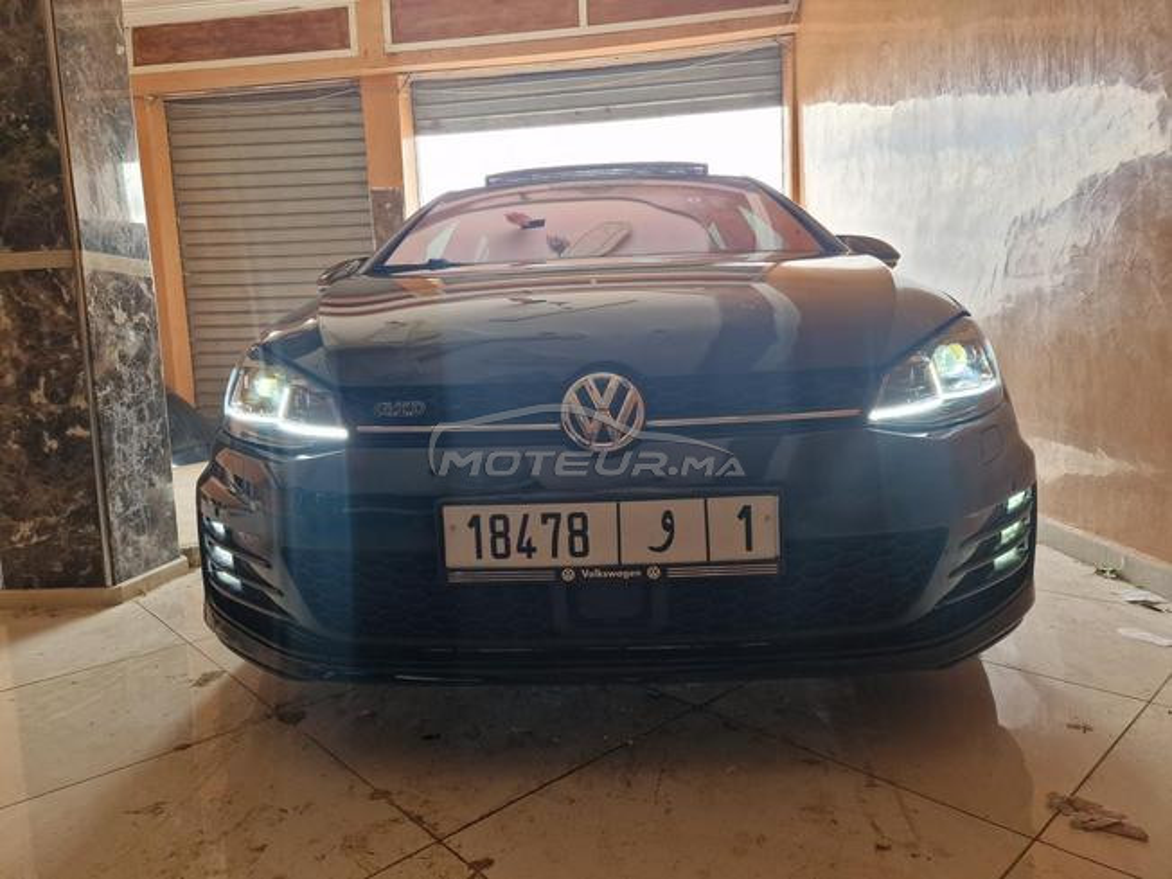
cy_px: 440
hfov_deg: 73.9
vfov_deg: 58.9
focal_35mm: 23
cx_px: 586
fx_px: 779
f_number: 1.8
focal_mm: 6.4
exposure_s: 1/180
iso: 64
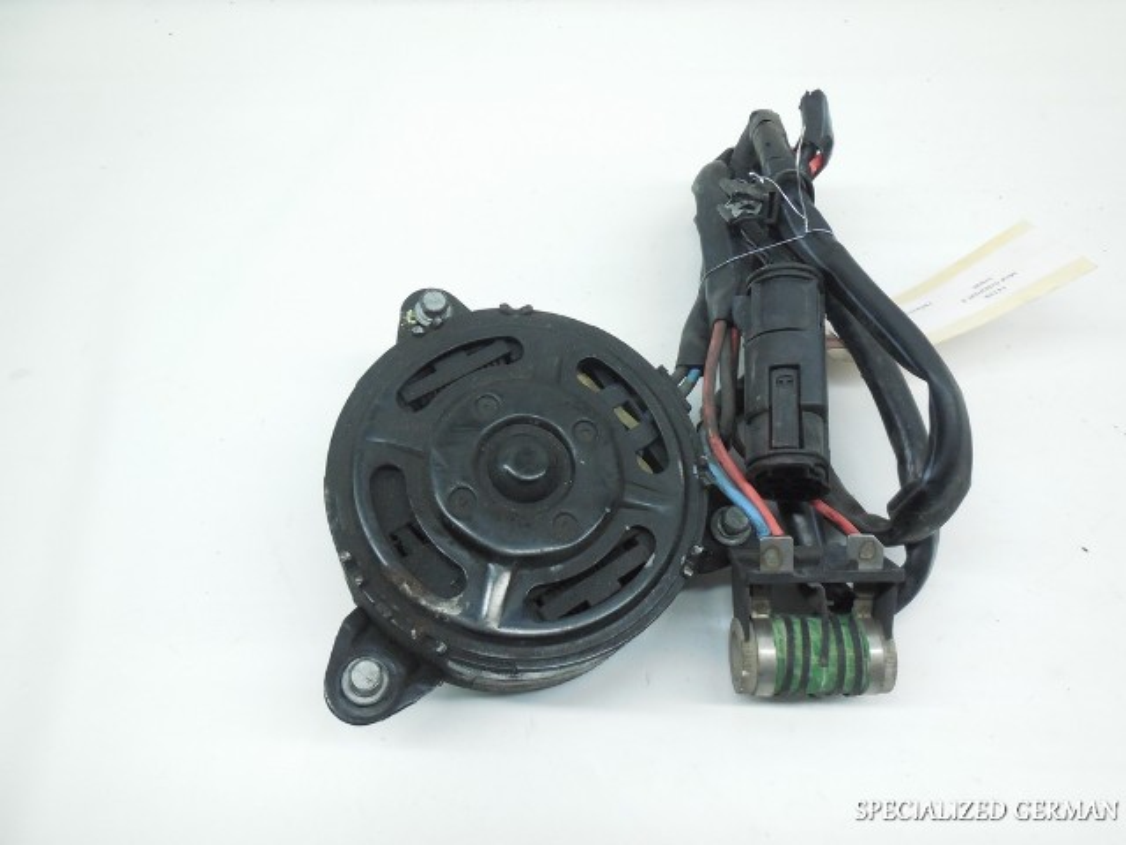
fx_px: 813
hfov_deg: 69.4
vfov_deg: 54.9
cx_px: 563
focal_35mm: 25
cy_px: 422
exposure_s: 1/250
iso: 450
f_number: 3.1
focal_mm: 4.5
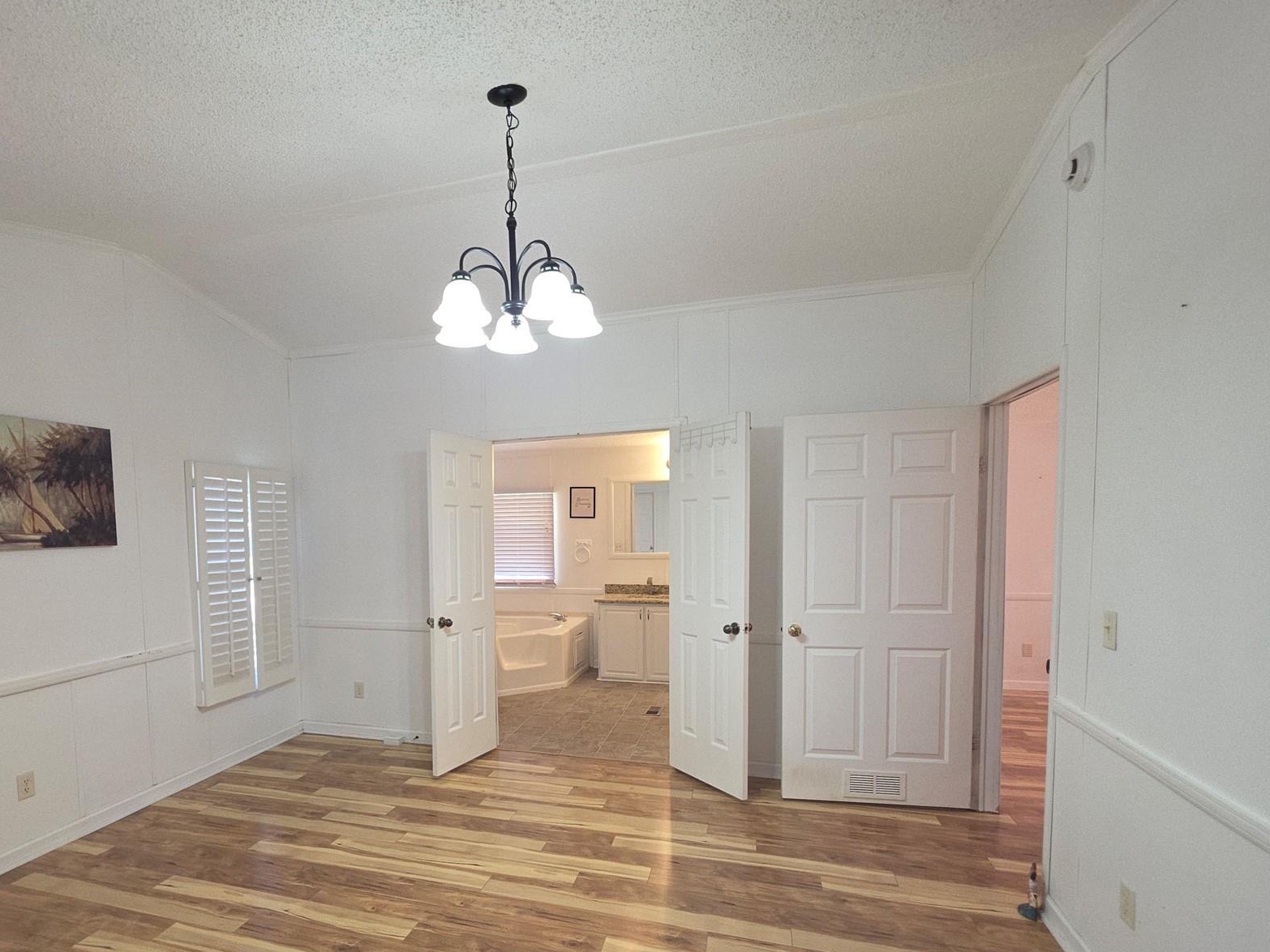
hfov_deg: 90.2
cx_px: 530
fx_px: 624
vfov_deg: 74.0
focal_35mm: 17
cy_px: 570
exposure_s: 1/60
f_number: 1.9
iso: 100
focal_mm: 2.2
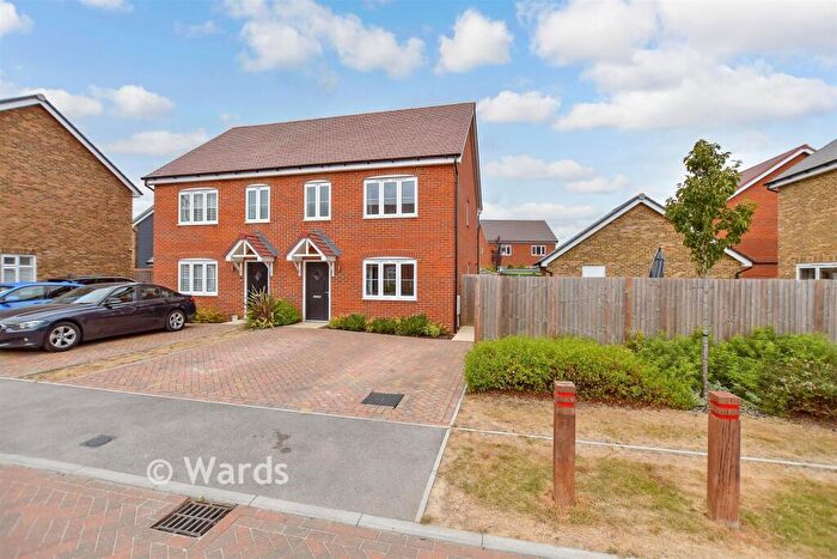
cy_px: 280
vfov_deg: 77.4
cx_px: 418
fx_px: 349
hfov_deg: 100.4
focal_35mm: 15
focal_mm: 10
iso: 400
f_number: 4
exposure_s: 1/4000
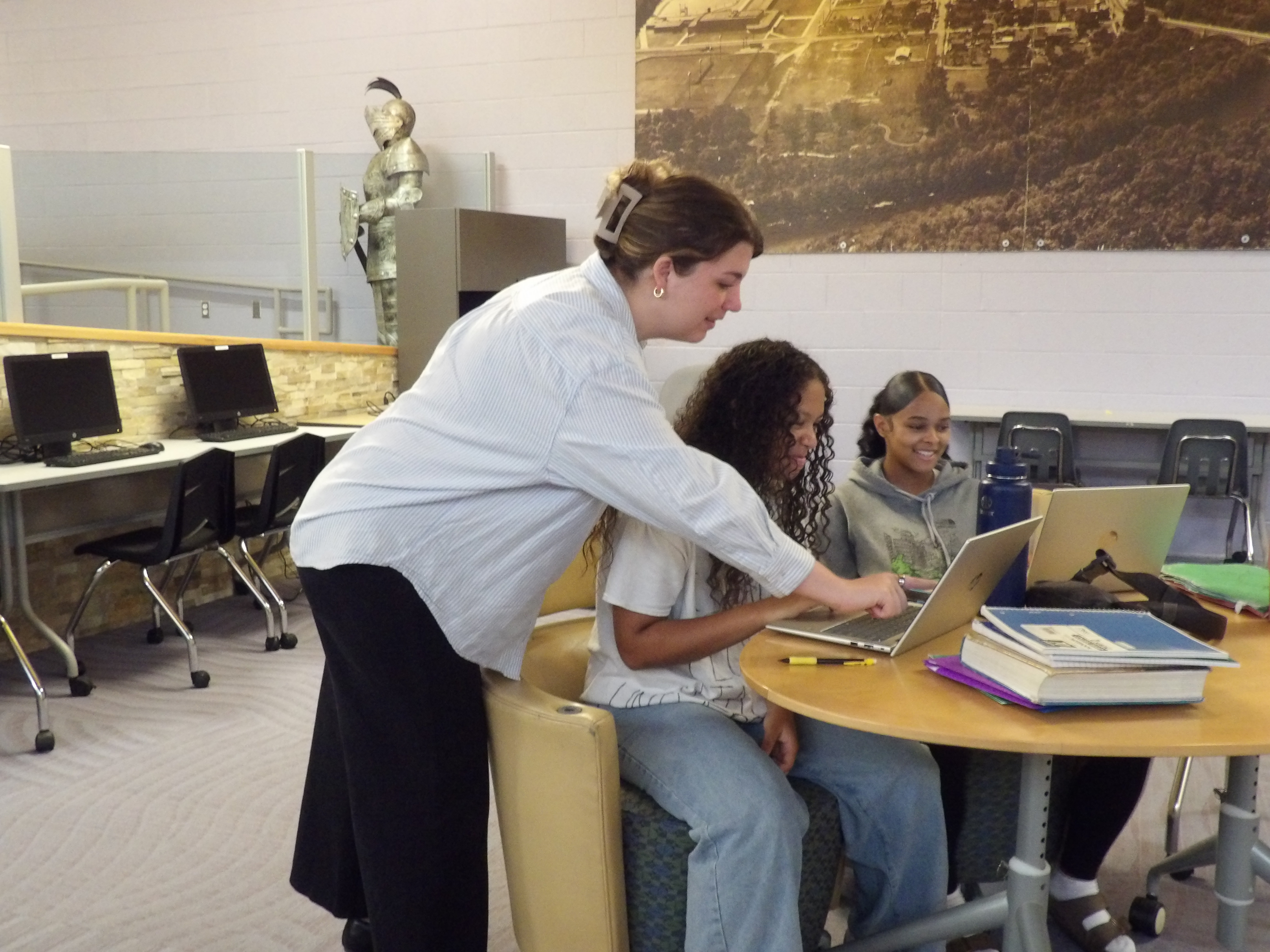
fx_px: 1211
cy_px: 476
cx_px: 635
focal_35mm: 33
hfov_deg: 55.4
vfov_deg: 42.9
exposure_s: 1/10
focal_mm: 5.9
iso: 800
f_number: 3.6
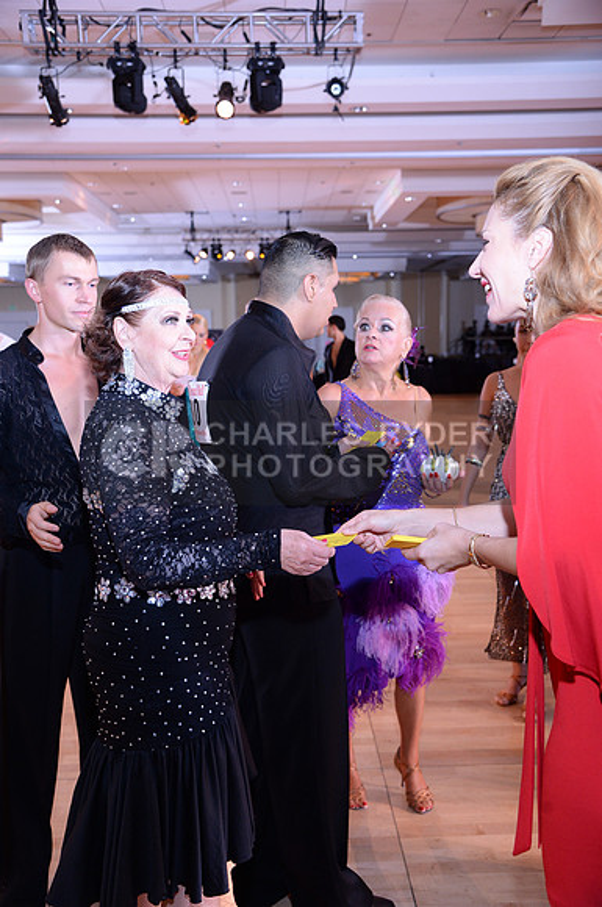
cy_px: 454
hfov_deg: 37.7
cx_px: 301
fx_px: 880
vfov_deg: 54.5
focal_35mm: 35
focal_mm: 35
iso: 1250
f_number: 4.5
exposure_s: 1/250
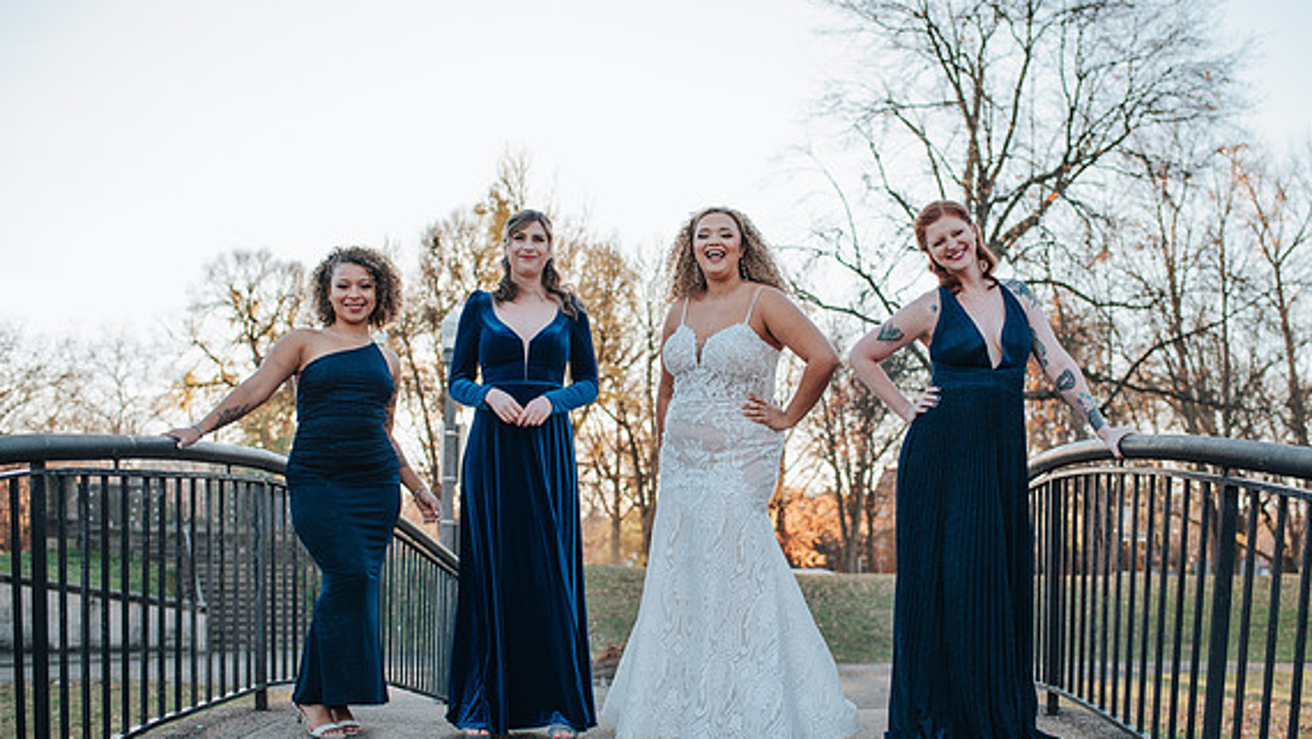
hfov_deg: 48.3
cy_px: 418
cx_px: 718
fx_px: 1462
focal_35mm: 42
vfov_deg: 28.3
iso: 100
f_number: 2.8
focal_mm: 35
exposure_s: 1/400
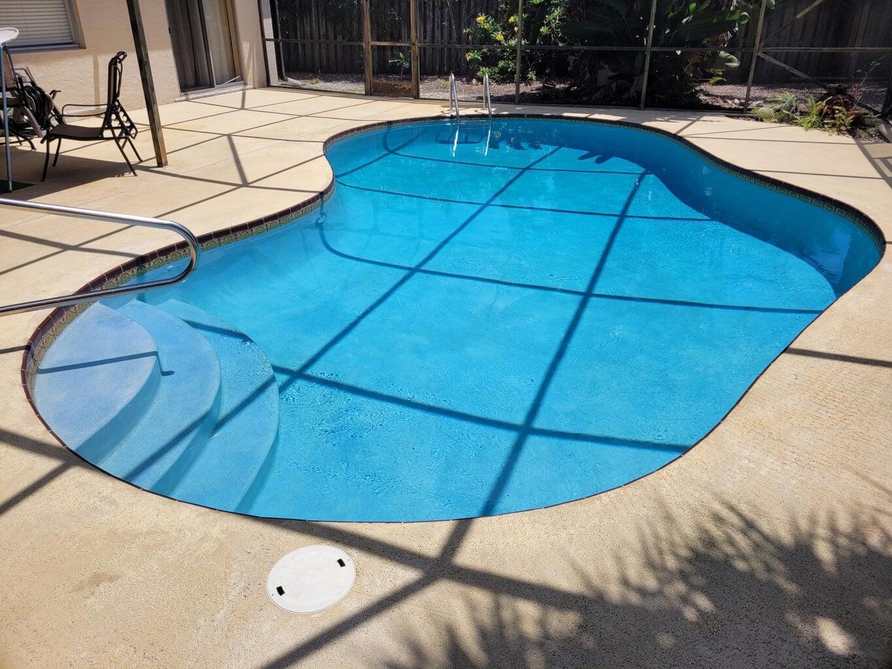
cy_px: 334
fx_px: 670
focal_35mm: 26
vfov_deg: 53.1
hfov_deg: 67.3
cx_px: 446
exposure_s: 1/2643
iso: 40
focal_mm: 5.4
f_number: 1.8
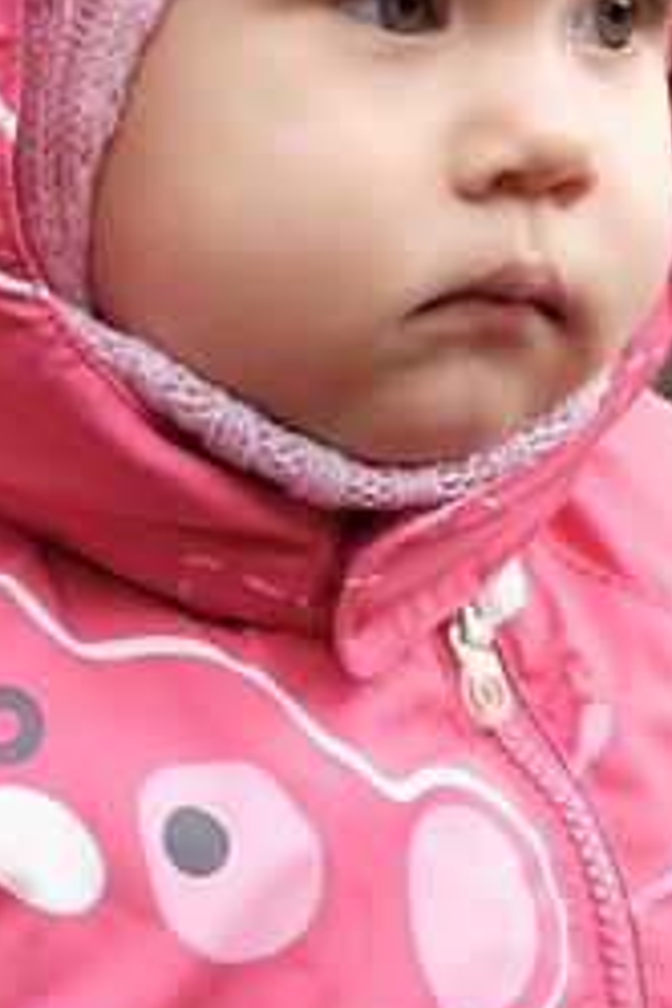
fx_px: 13271
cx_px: 227
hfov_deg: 2.9
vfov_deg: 4.3
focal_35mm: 474
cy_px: 810
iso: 1600
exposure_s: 1/500
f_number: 5.6
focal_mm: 87.1
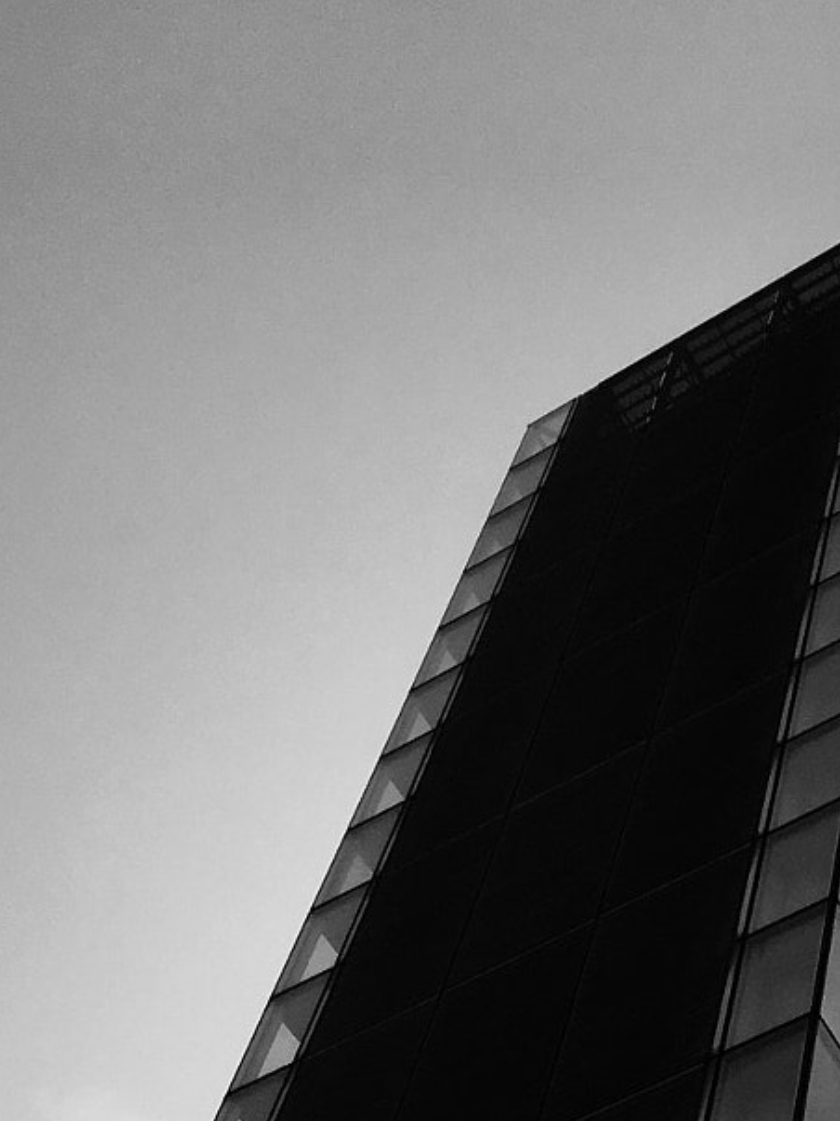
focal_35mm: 77
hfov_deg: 18.5
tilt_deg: +46.0
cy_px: 1482
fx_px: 2492
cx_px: 909
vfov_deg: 22.5
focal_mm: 4.15
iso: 25
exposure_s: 1/5128
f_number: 2.2
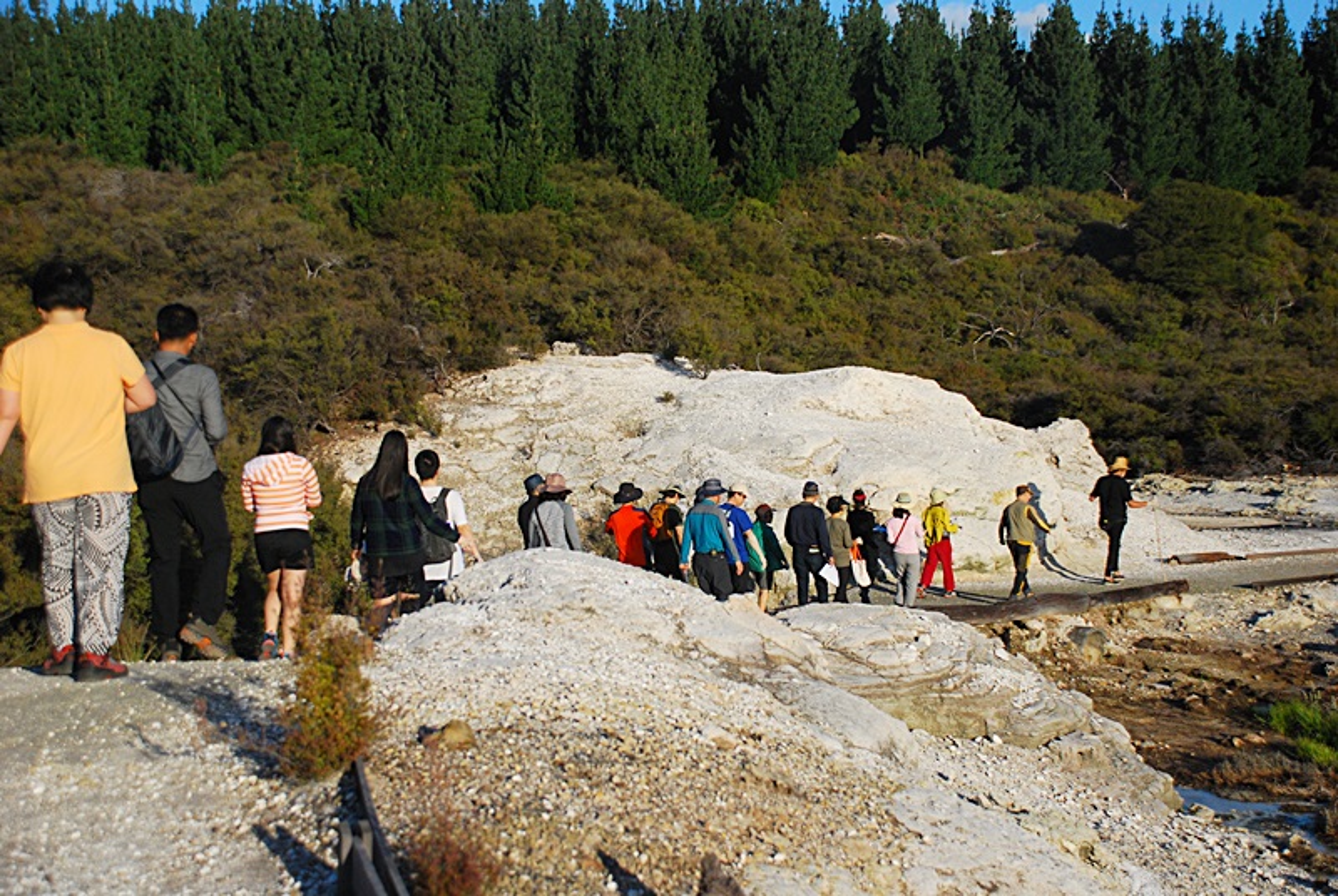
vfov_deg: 28.2
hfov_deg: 41.1
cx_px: 669
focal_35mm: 48
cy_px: 448
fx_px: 1787
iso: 400
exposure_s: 1/2500
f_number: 4.2
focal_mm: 32
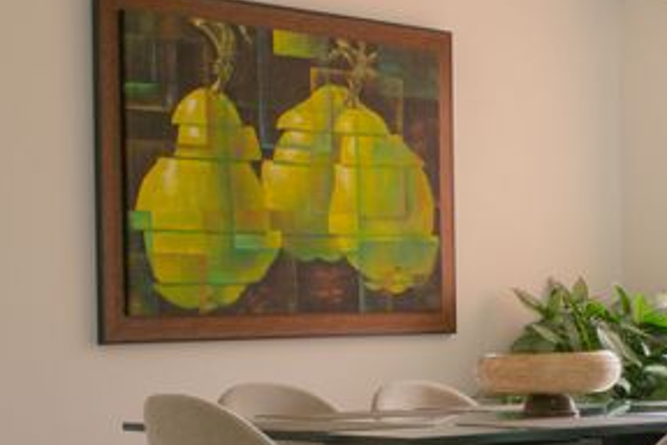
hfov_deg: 26.7
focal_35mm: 74
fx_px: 1371
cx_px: 549
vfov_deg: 18.3
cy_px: 345
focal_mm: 18
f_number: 5
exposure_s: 1/30
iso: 100
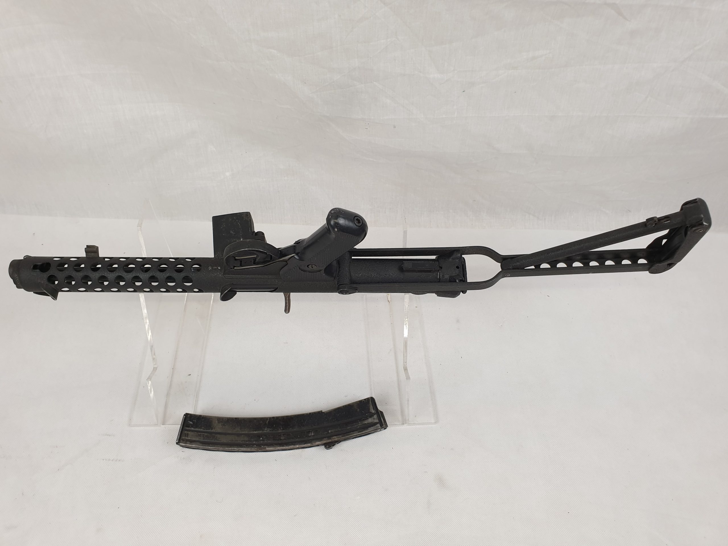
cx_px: 364
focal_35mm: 26
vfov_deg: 53.1
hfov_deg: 67.3
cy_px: 273
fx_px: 547
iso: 125
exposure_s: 1/100
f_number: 2.4
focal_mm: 4.3
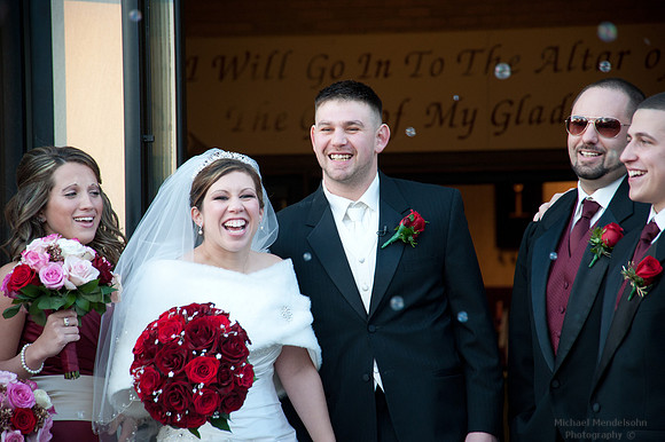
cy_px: 221
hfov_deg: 17.1
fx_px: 2215
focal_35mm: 120
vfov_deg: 11.4
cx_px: 332
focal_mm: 120
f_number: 5.6
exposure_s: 1/160
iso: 2000
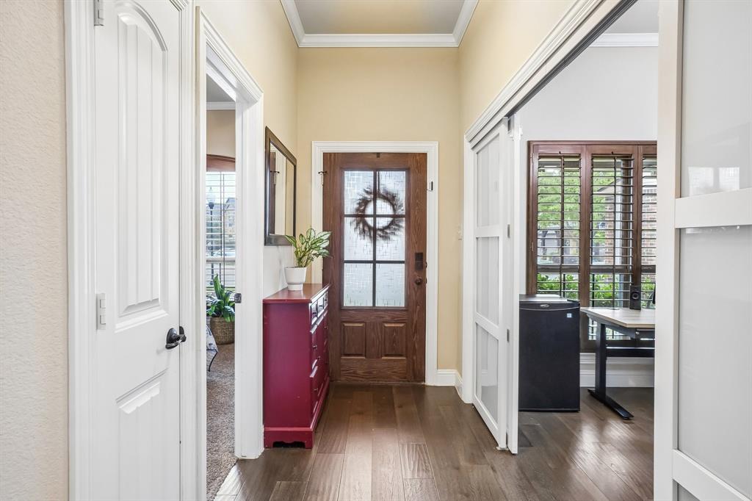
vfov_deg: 59.5
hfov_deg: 81.2
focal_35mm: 21
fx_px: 439
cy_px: 250
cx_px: 376
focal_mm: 14
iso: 400
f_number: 8
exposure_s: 1/15
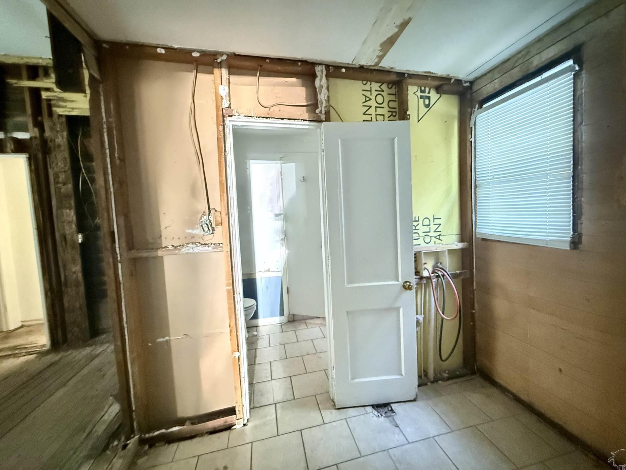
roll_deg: +1.6
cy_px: 233
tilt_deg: -3.2
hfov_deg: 98.1
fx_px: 271
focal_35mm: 15
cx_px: 331
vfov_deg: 81.8
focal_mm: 2.22
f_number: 2.2
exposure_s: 1/30
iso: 2500
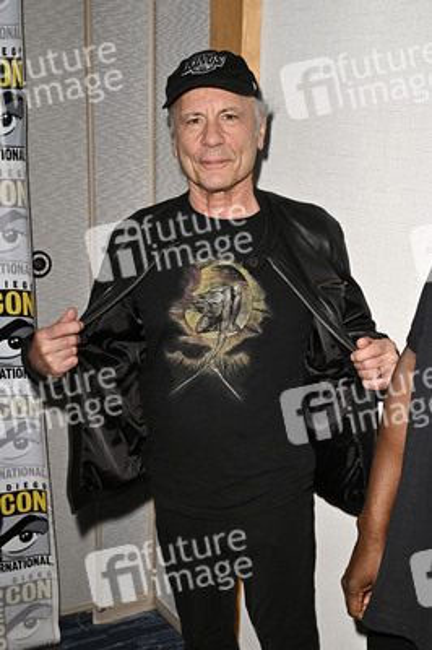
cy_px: 325
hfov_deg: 36.8
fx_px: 649
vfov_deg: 53.2
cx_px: 216
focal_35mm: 36
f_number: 5.6
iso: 1250
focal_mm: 36
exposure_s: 1/250
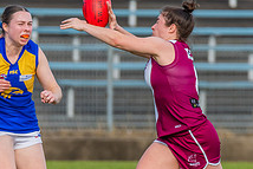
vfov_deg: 0.8
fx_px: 11603
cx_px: 89
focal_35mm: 1650
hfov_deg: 1.2
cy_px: 159
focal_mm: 500
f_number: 6.3
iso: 1400
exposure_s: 1/1600
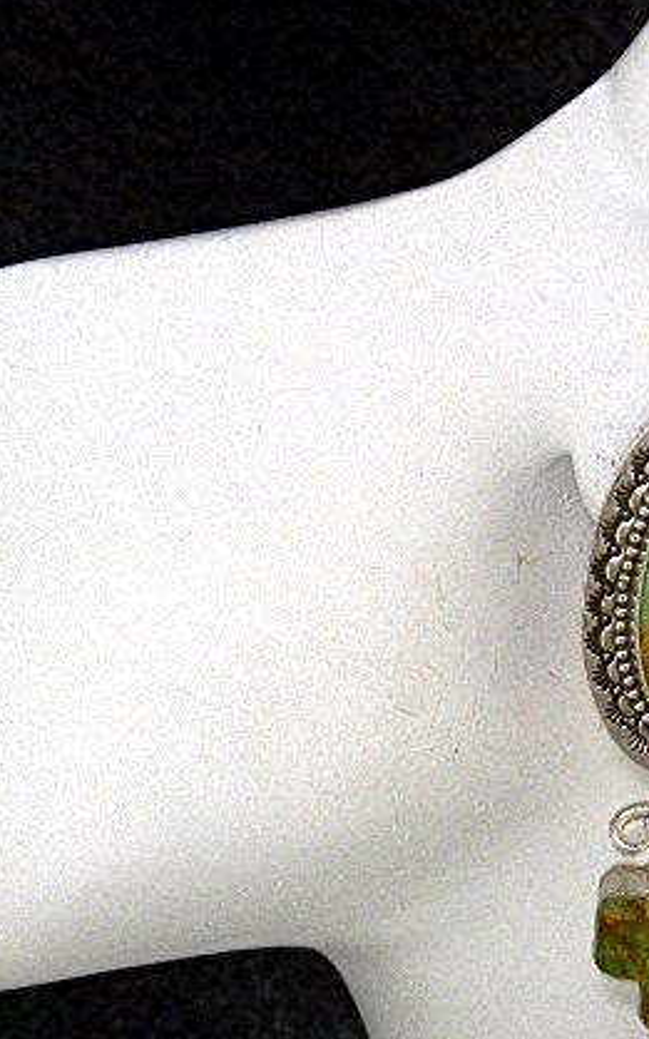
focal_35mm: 73
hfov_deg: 17.8
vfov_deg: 28.2
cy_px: 544
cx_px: 390
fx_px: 2067
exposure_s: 1/30
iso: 362
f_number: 7.6
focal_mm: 8.1
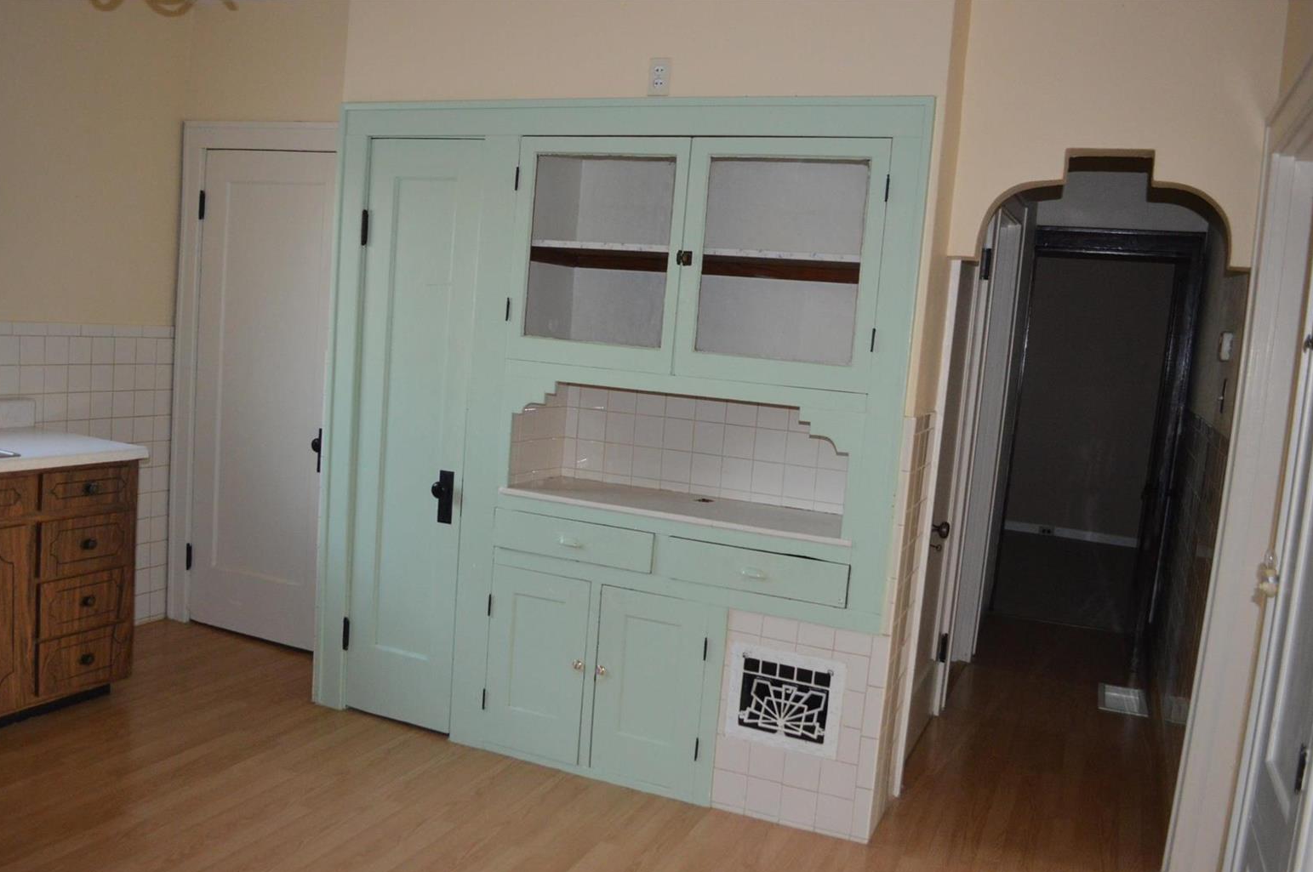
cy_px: 450
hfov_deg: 65.5
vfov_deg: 46.3
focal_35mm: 28
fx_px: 1020
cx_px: 634
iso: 1800
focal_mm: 18
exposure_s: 1/60
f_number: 3.5
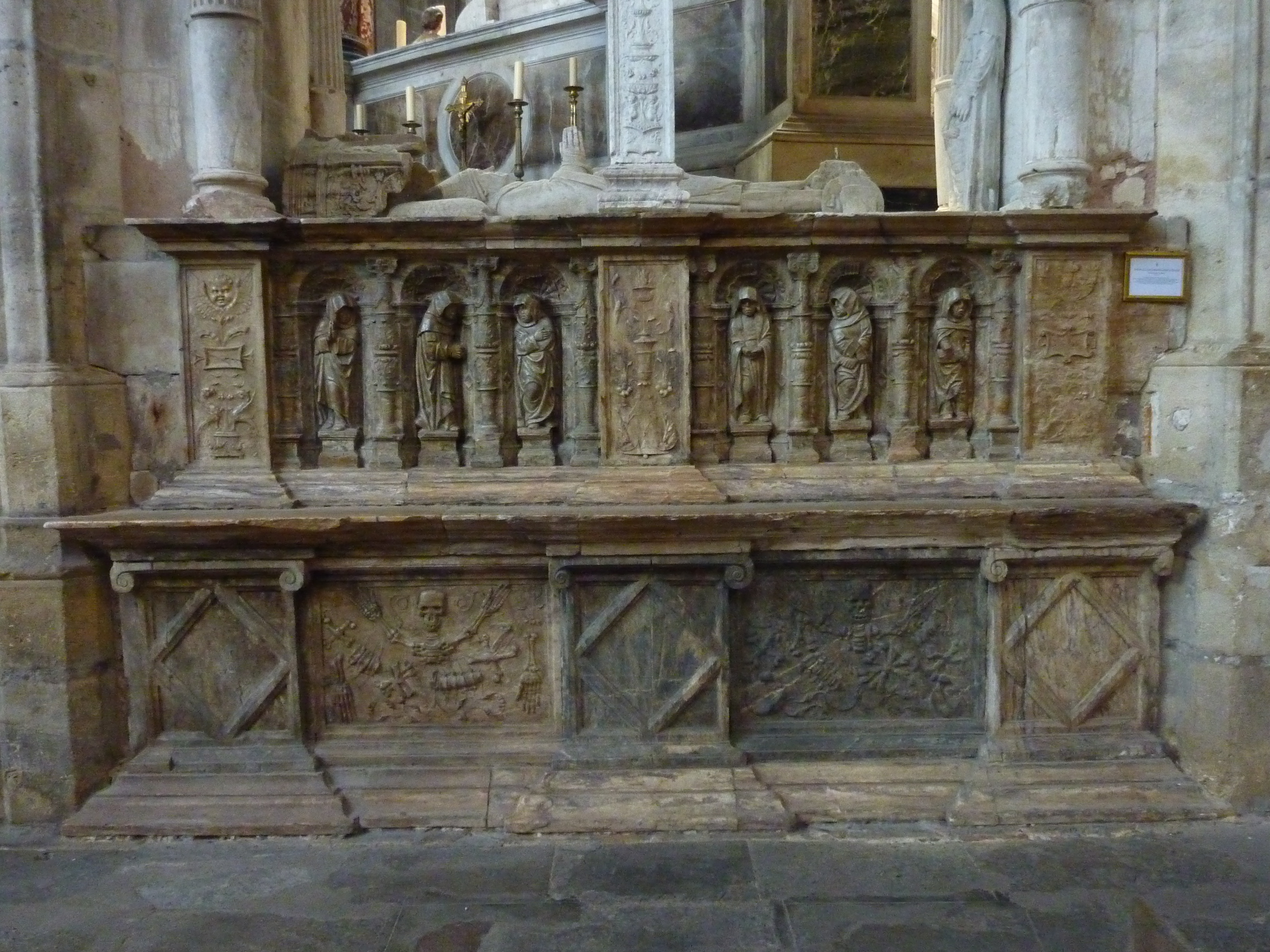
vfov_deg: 48.2
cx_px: 635
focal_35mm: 29
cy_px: 476
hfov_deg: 61.7
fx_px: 1064
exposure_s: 1/8
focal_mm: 4.7
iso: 800
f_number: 3.4
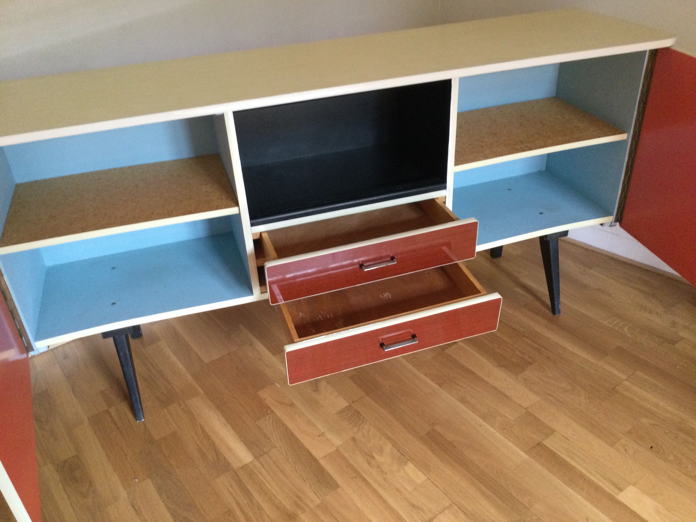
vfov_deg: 45.4
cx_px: 348
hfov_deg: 58.4
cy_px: 261
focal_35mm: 31
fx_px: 623
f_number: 2.4
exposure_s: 1/33
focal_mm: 3.3
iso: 160
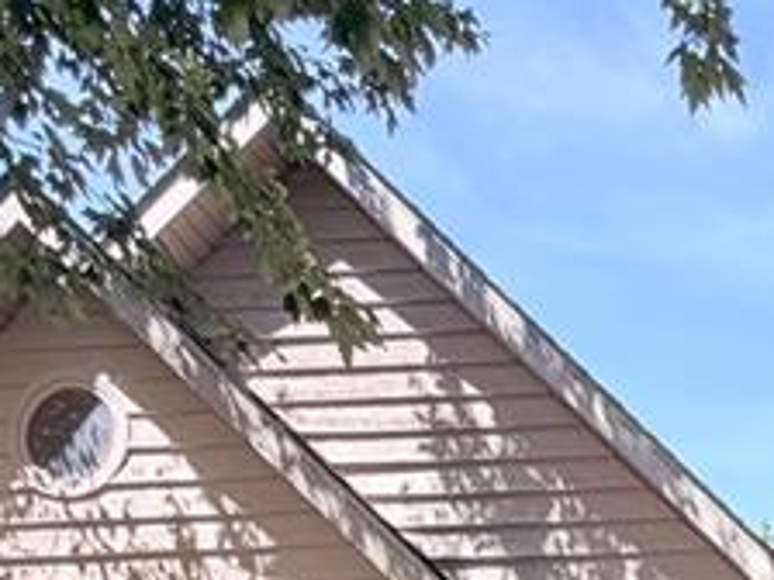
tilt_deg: -0.5
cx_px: 1154
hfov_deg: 24.0
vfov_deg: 15.9
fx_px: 1431
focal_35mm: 64
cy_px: 1264
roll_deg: +0.8
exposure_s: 1/193
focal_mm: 2.22
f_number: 2.2
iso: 50
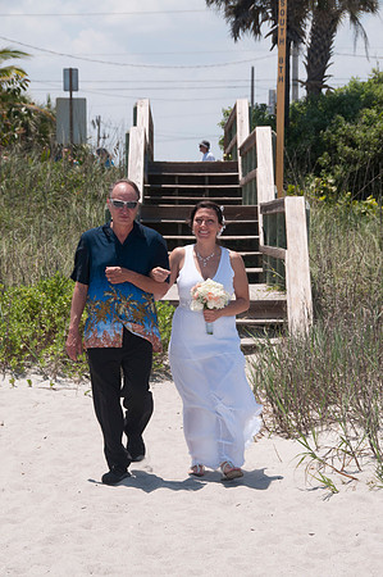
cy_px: 288
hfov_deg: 11.1
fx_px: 1967
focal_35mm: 123
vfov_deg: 16.7
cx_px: 192
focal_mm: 82
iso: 100
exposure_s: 1/250
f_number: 11
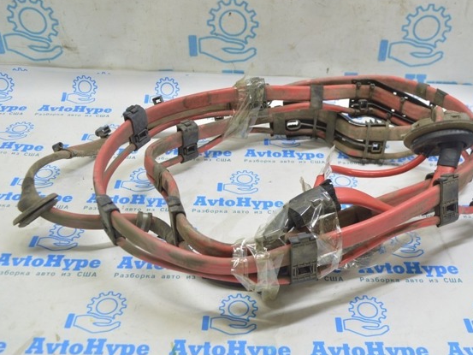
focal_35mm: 40
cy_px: 176
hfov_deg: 46.6
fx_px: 547
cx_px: 271
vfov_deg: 36.0
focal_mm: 24
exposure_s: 1/20
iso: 400
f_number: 5.6
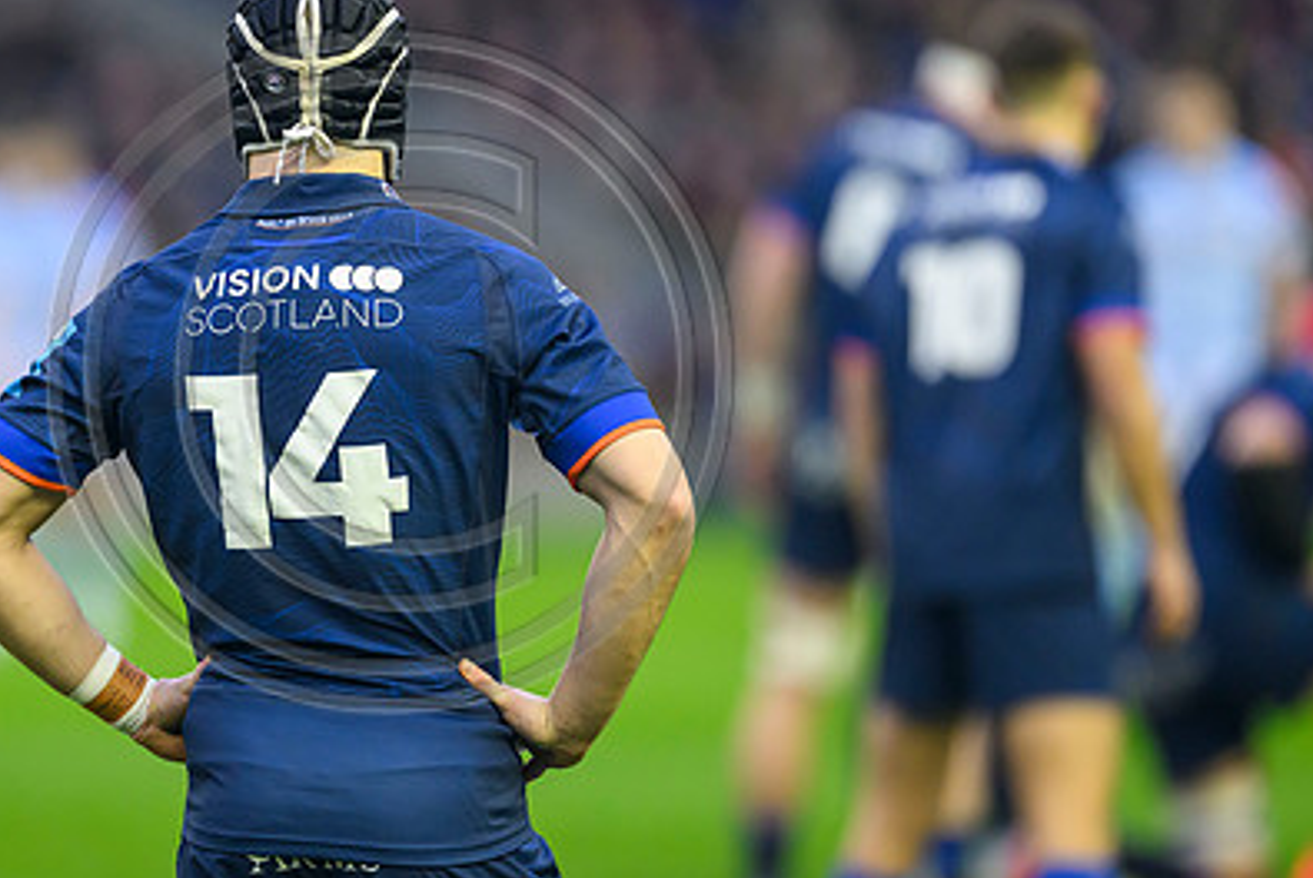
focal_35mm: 587
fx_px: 21424
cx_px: 389
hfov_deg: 3.5
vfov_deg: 2.3
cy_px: 367
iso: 4000
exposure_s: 1/1250
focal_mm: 400
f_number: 3.2
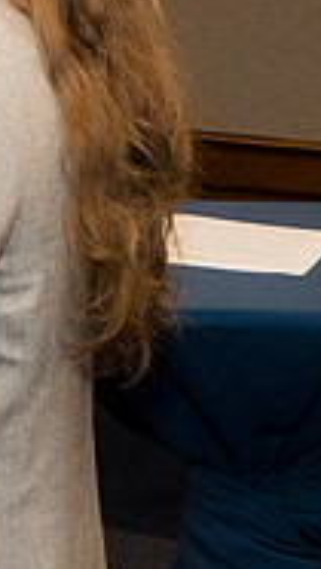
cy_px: -20
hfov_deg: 8.5
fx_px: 2067
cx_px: -281
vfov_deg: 15.3
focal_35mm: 137
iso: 800
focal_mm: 42
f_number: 5
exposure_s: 1/125
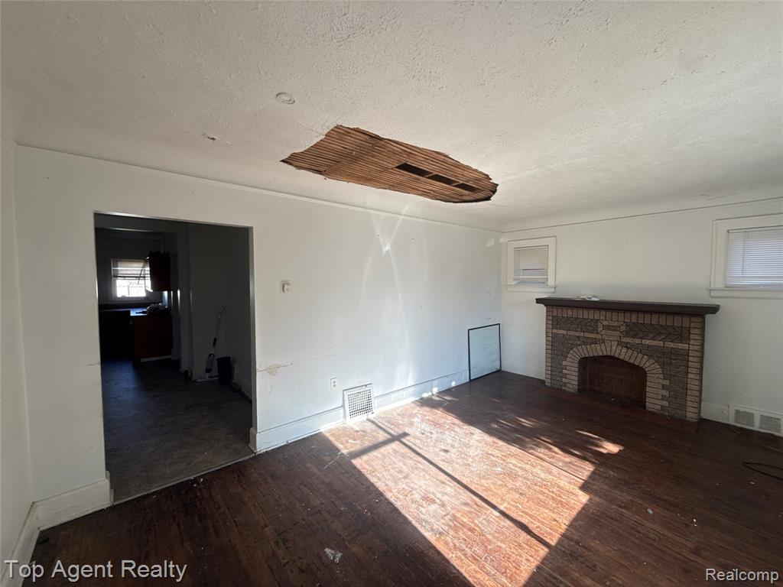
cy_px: 294
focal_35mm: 14
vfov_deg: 85.7
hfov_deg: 102.1
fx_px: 317
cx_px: 392
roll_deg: -0.2
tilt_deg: -2.5
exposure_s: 1/121
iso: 50
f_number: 2.2
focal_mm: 2.22
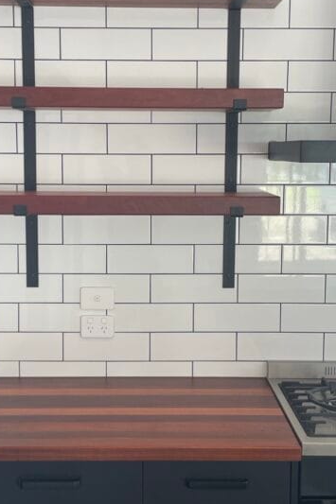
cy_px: 235
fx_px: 728
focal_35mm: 52
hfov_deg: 26.0
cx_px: 155
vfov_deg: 38.2
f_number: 1.6
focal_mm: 4.2
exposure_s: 1/100
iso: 64
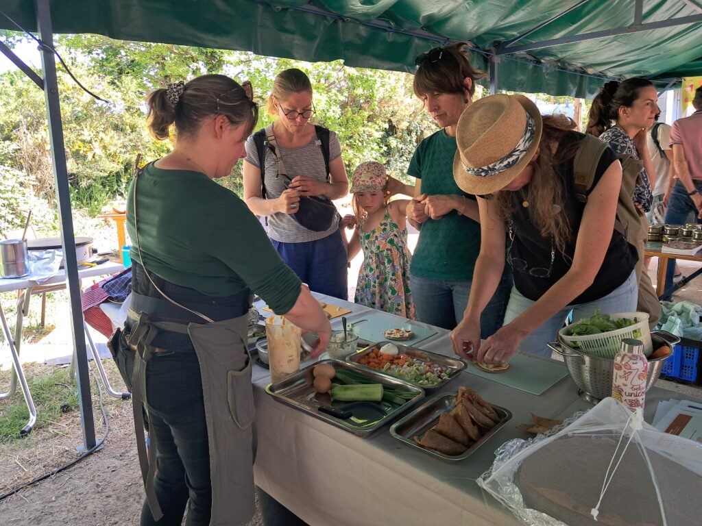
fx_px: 548
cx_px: 351
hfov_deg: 65.3
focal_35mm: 27
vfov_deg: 51.4
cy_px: 263
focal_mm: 4
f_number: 1.8
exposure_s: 1/50
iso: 50
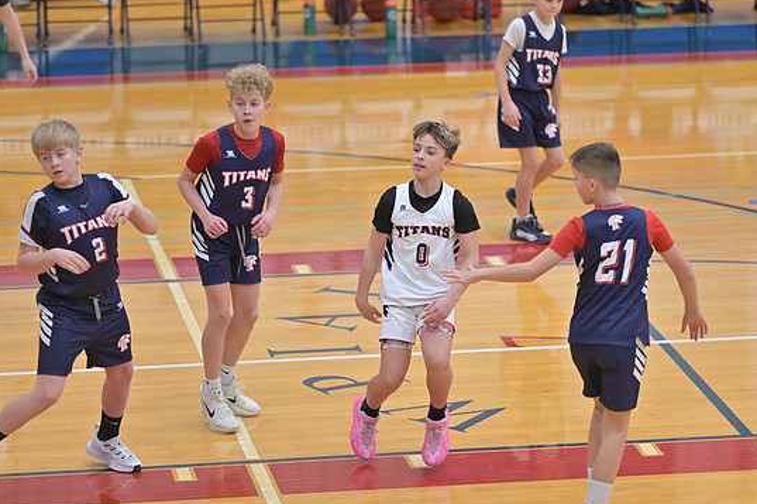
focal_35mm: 216
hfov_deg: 9.5
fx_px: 4538
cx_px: 405
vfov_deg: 6.3
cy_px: 263
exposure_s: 1/400
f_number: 4
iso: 2500
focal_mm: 200
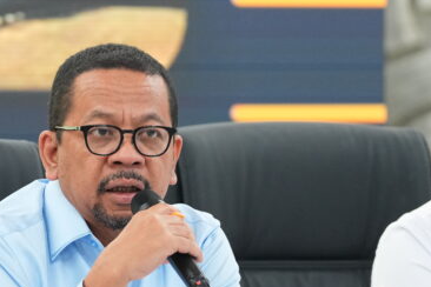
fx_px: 7530
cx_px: 113
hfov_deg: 3.3
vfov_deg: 2.2
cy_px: 209
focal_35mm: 629
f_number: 2.8
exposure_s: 1/125
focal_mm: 200
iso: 1250
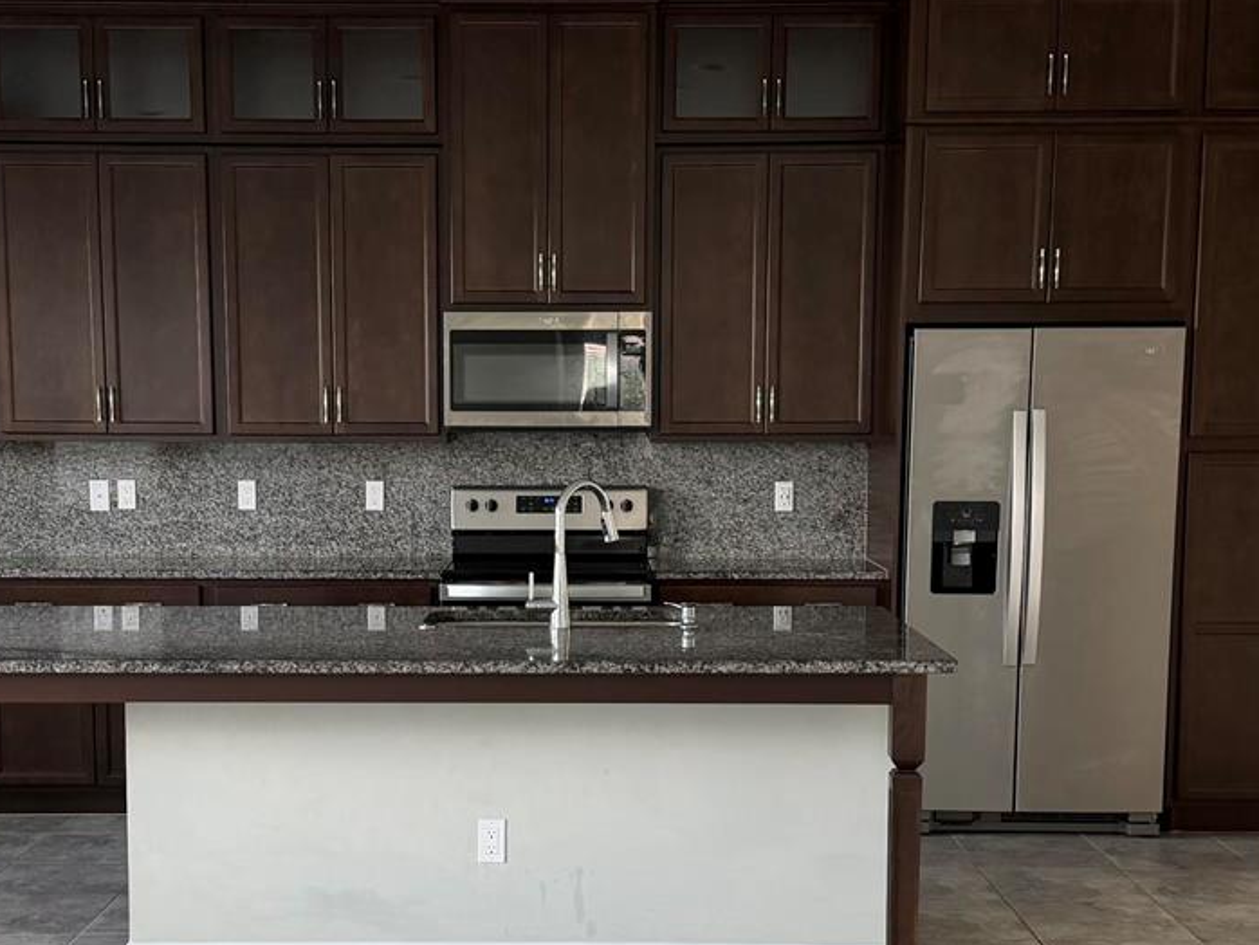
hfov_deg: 34.9
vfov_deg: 26.4
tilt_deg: -7.1
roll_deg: +0.2
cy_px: 649
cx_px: 554
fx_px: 2001
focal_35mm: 55
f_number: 1.78
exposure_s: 1/116
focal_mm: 6.76
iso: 200
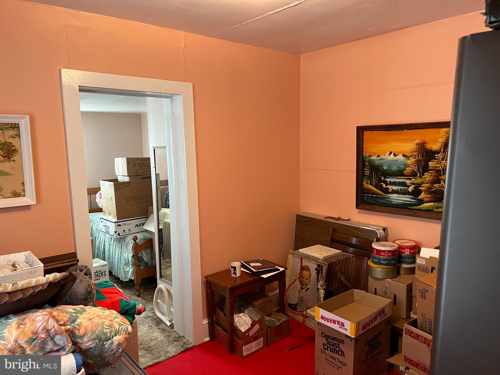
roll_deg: +1.5
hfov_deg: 67.3
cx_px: 250
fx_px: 376
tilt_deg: -6.6
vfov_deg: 53.1
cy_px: 188
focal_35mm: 26
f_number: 1.5
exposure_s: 1/60
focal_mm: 5.7
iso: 400
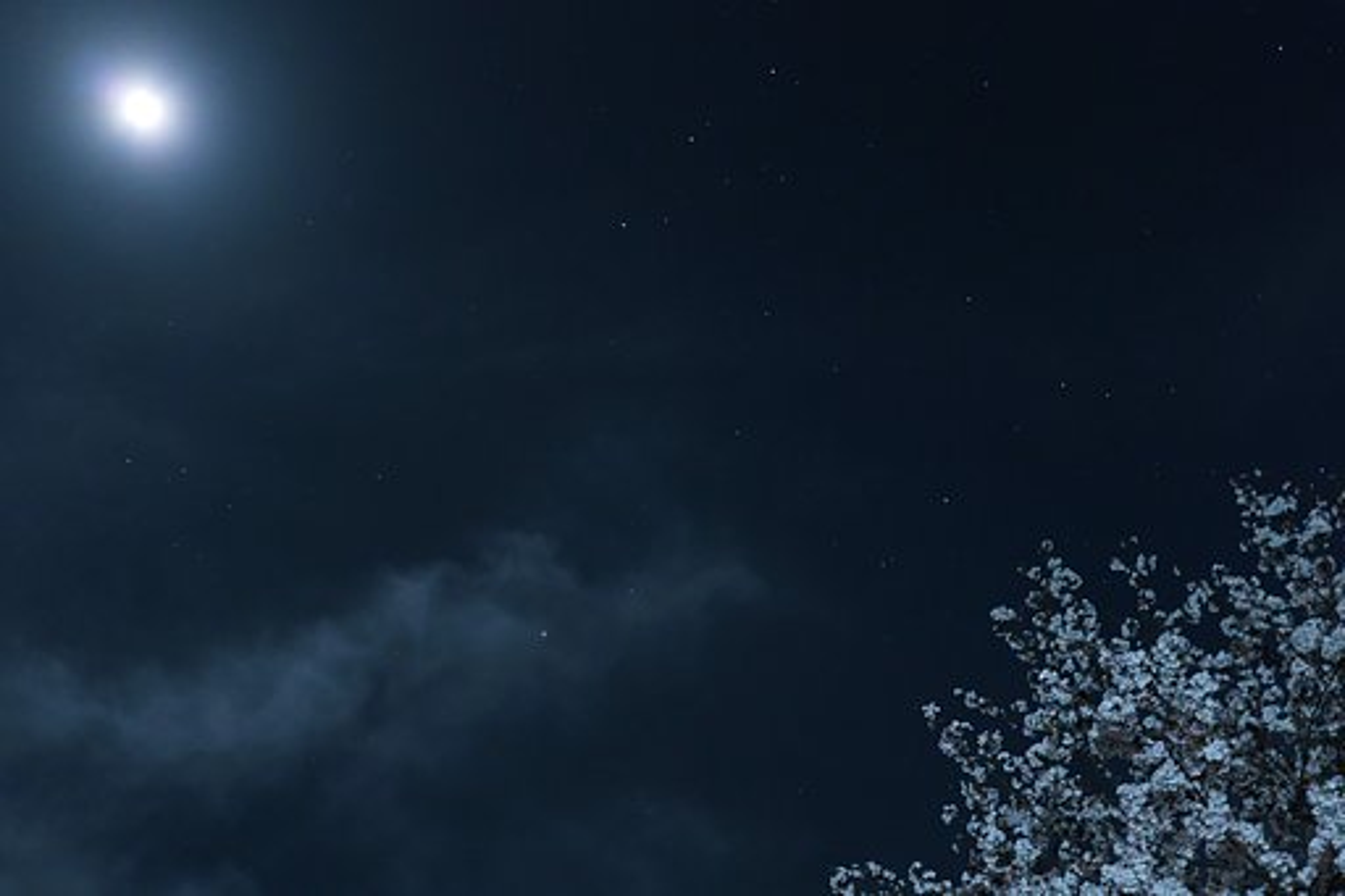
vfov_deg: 37.8
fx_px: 1307
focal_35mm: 35
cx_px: 672
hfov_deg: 54.4
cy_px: 448
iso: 6400
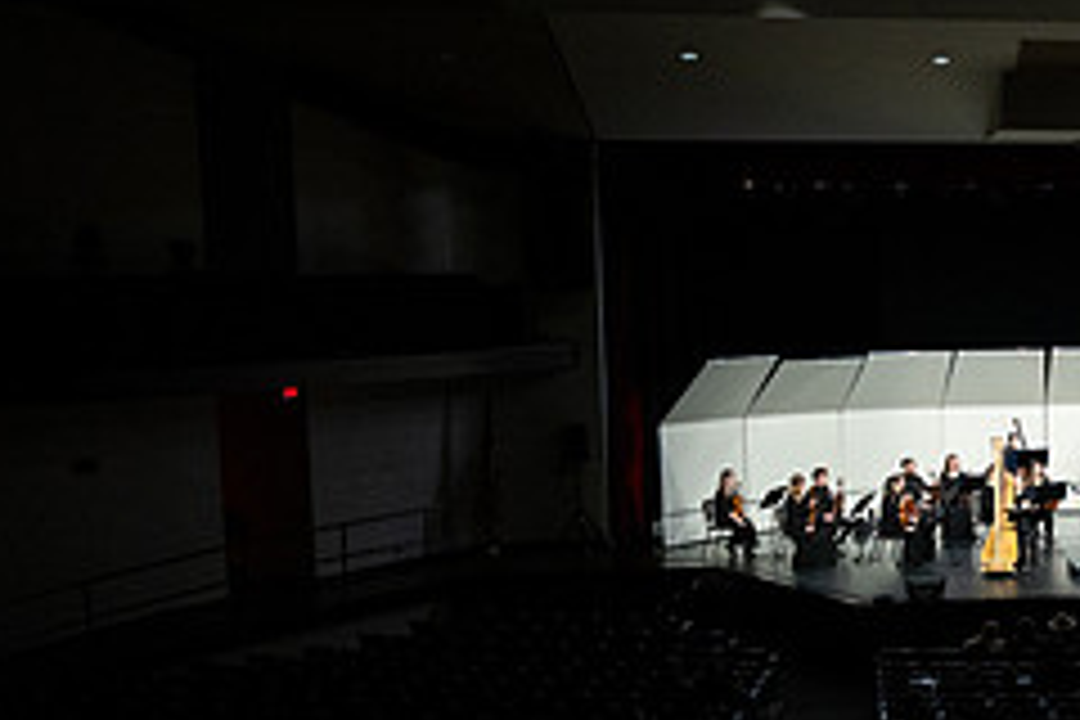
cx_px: 1098
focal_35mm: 58
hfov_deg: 31.7
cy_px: 493
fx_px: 1740
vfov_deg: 23.3
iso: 1250
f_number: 2.8
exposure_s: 1/500
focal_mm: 24
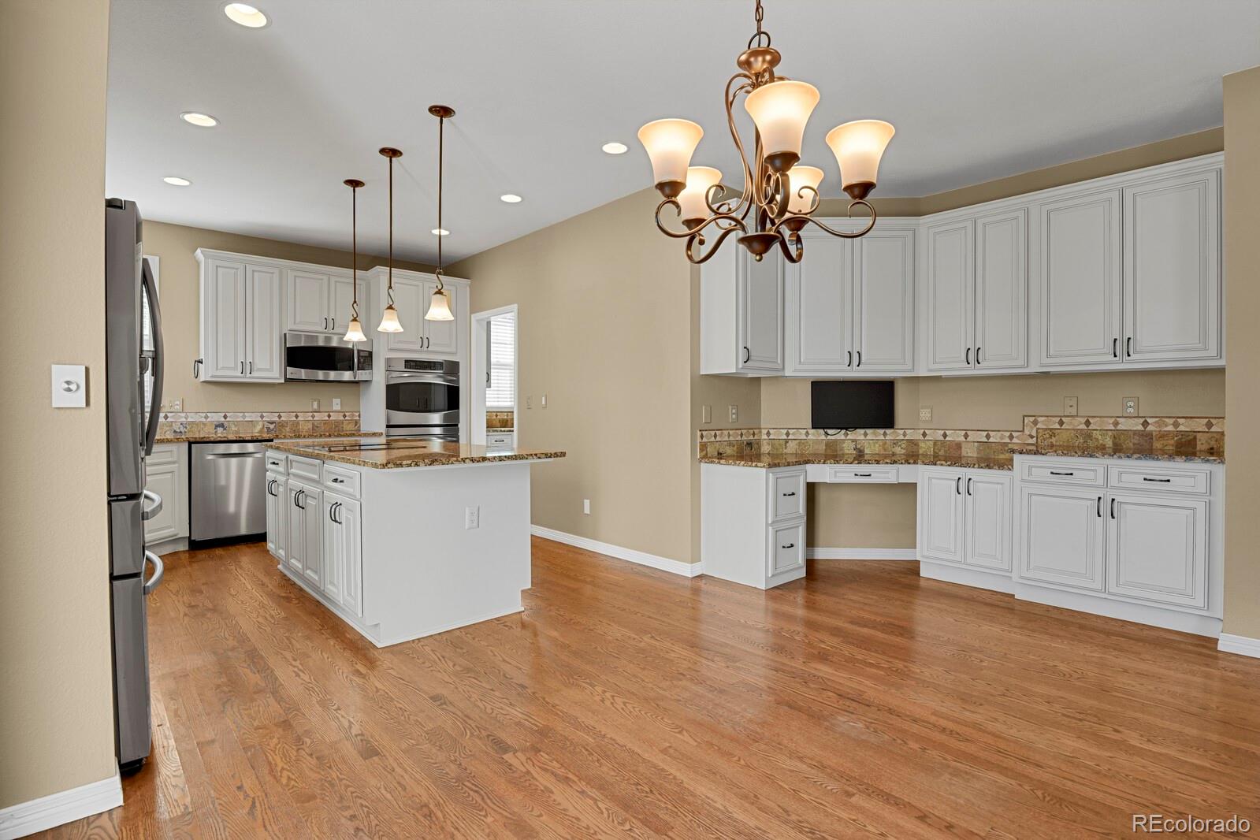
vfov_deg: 70.4
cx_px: 630
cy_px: 420
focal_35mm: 17
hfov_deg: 93.3
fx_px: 595
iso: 2500
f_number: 8
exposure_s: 1/20
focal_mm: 17
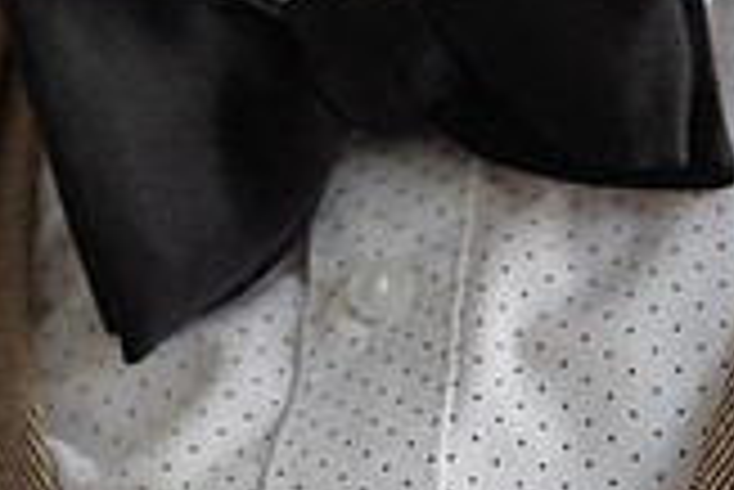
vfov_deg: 9.0
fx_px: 3102
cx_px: 662
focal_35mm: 152
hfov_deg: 13.4
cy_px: 534
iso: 1000
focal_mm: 40
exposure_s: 1/250
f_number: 2.8
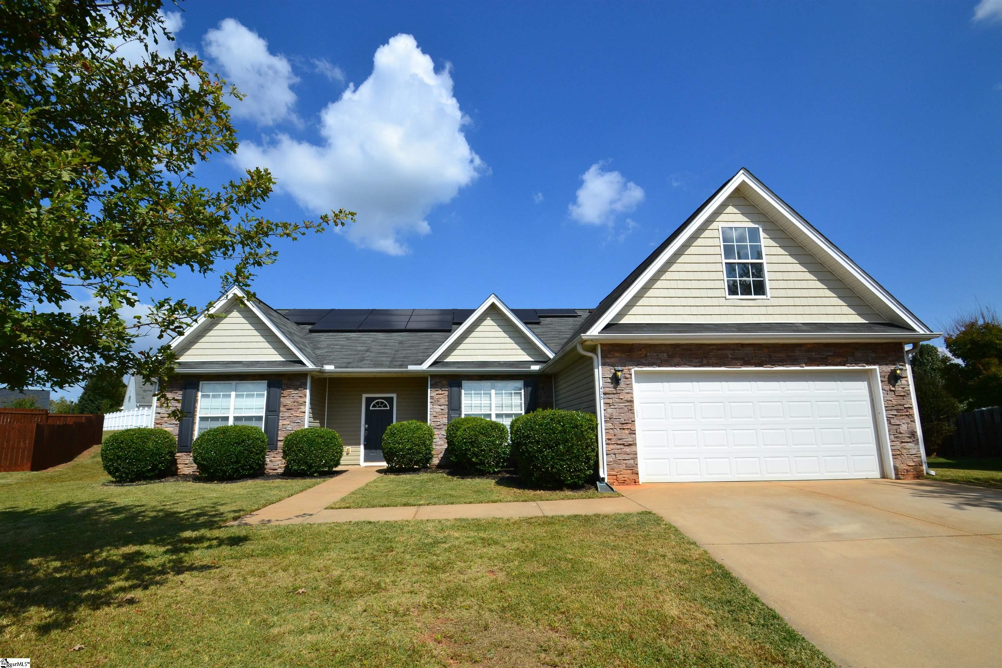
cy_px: 334
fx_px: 417
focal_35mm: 15
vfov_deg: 77.3
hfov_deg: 100.4
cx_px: 501
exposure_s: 1/500
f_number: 11
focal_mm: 10
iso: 320
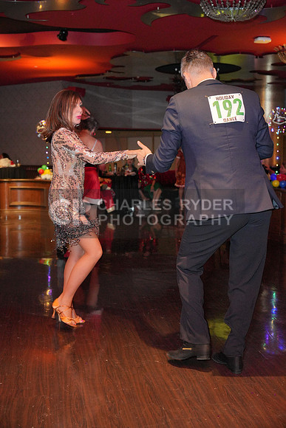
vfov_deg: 43.6
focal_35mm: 45
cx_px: 143
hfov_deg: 29.9
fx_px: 536
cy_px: 214
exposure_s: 1/200
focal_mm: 45
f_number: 4
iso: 4000
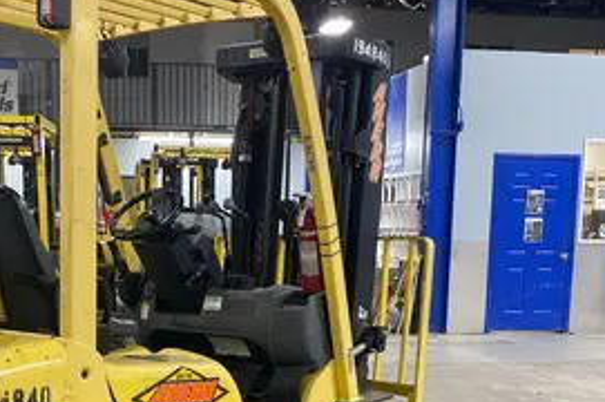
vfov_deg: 23.8
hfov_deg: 36.0
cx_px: 219
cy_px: 376
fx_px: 923
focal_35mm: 55
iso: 160
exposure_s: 1/60
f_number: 1.8
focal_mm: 4.25
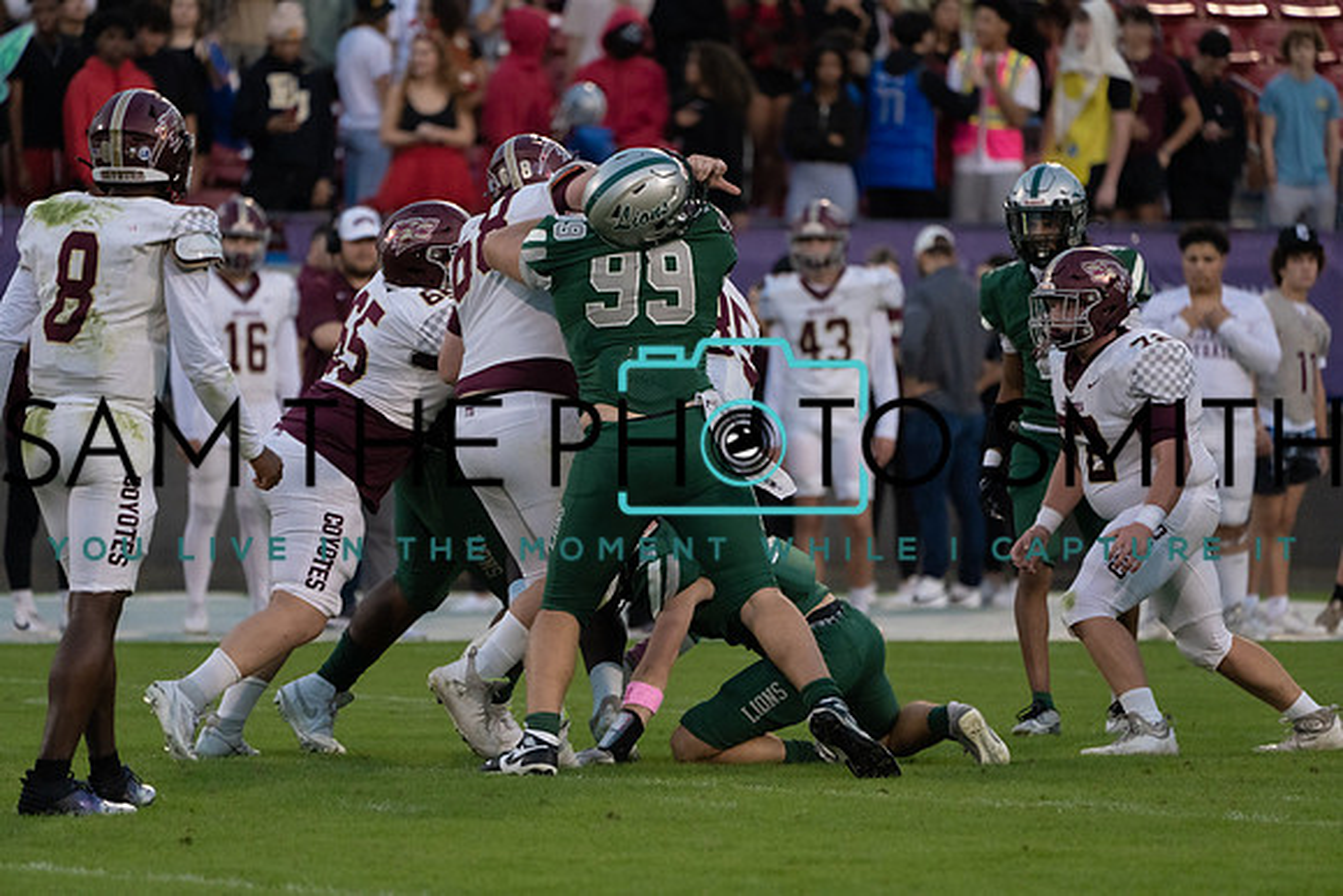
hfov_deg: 5.2
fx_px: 14925
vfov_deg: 3.4
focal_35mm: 400
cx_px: 672
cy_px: 448
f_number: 5.6
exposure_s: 1/1250
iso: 4000
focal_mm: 400
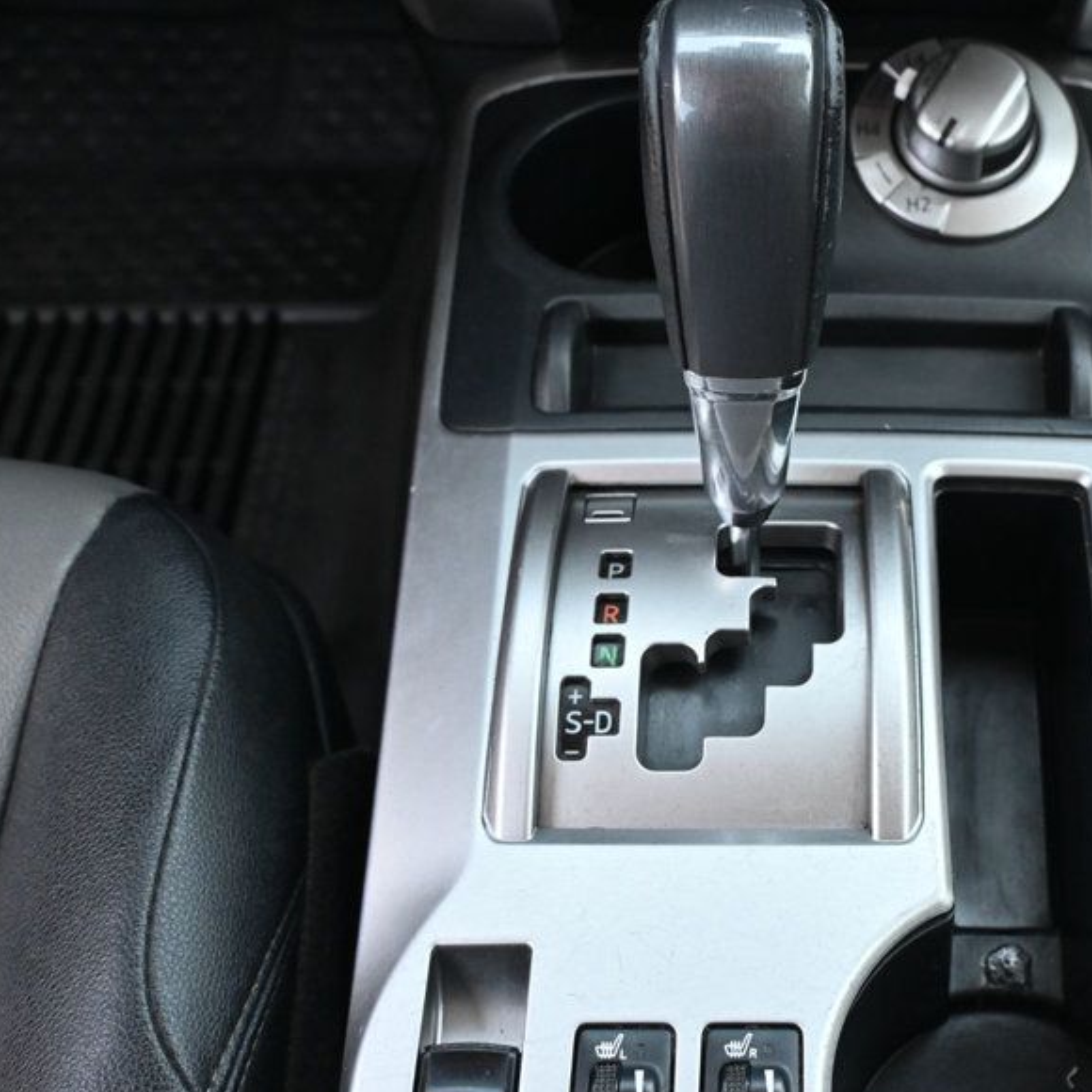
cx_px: 830
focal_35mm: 46
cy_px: 550
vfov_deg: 36.7
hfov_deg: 35.8
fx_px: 1646
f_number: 3.8
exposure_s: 1/125
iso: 1100
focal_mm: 20.5
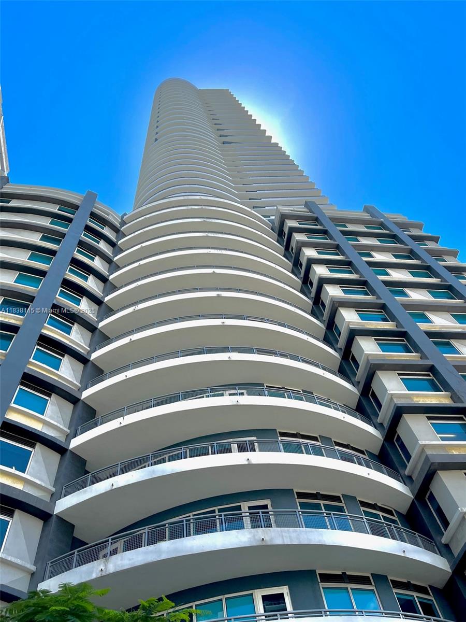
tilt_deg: +58.7
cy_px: 311
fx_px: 467
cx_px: 233
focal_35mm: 26
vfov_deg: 67.3
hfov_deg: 53.1
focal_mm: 5.1
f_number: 1.6
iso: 50
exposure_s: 1/2825
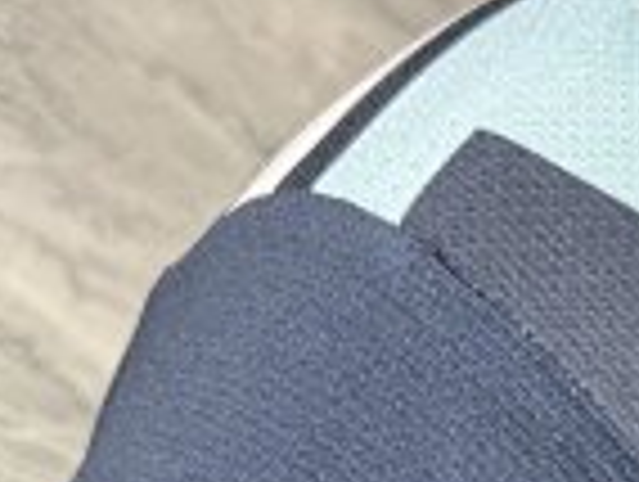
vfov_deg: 12.4
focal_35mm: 108
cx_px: 976
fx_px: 1997
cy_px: 910
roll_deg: +2.3
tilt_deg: +5.5
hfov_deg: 16.5
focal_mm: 6.76
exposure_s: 1/100
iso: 200
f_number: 1.78
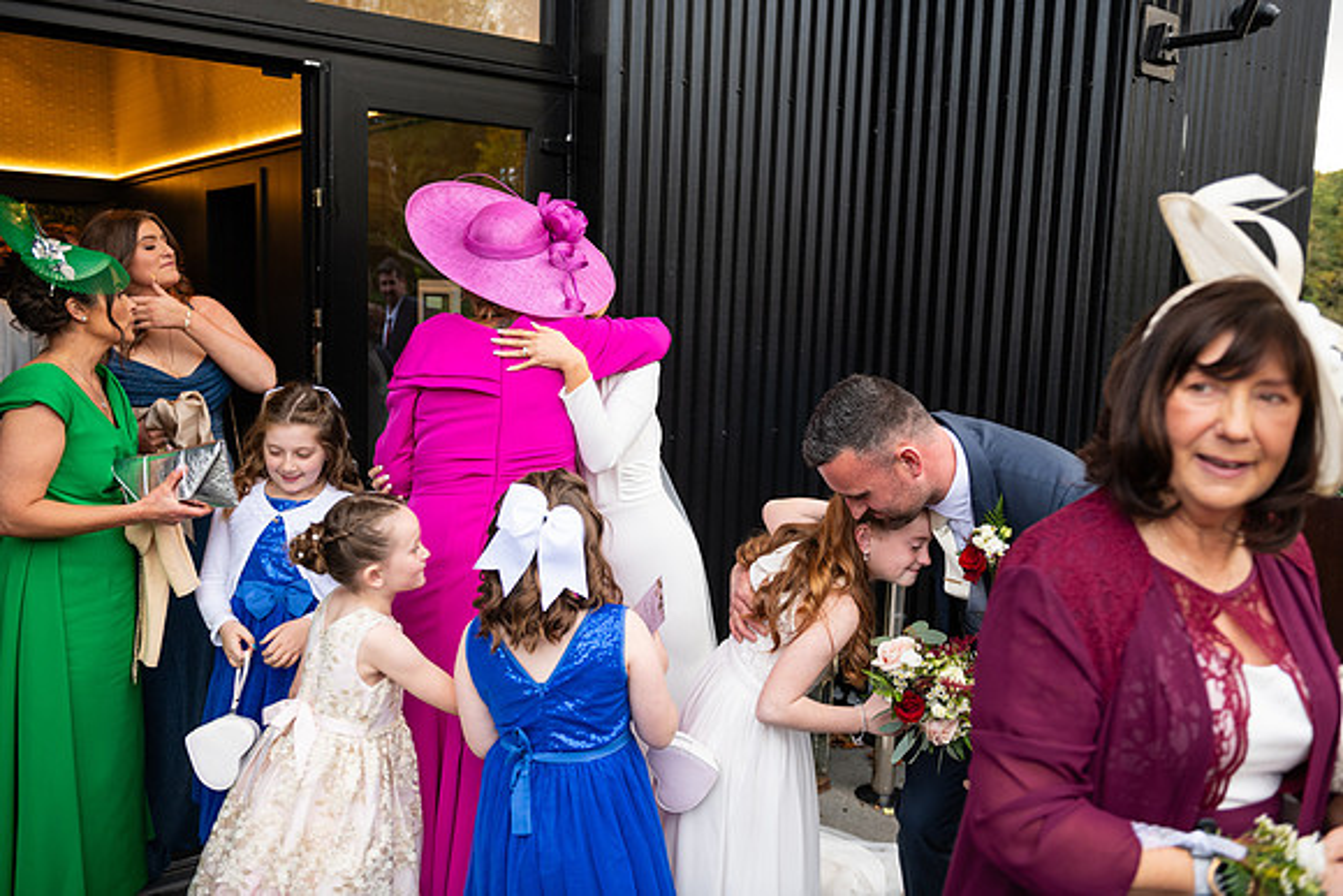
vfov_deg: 41.1
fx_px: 1194
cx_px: 672
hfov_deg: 58.7
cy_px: 448
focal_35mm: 32
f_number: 3.5
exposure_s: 1/160
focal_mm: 32
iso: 320
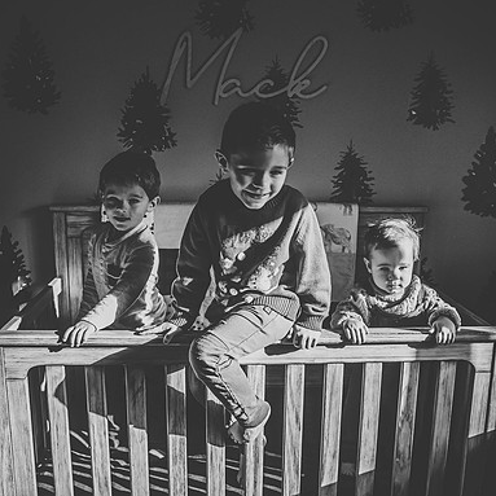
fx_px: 584
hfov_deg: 46.0
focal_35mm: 36
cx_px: 242
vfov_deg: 46.0
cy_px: 248
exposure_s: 1/2000
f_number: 2.8
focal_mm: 28
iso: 1250
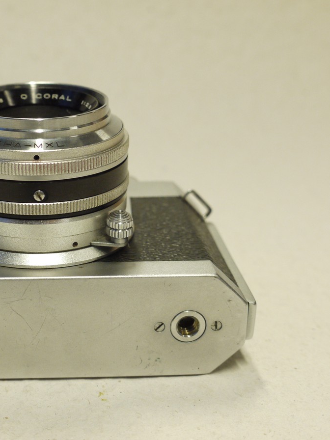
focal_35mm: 67
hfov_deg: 21.5
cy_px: 220
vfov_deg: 29.0
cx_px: 42
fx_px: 852
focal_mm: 25
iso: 800
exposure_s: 1/60
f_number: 4.9
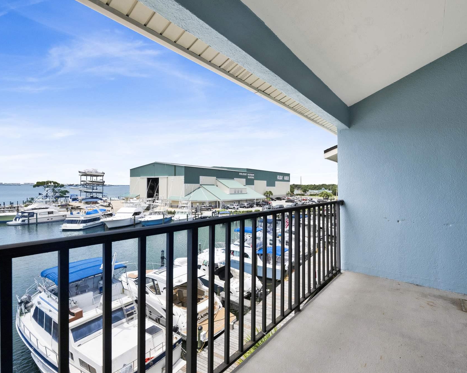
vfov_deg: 80.4
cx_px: 278
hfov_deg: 92.0
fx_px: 221
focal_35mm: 16
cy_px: 184
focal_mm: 14
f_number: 11
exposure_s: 1/200
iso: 400
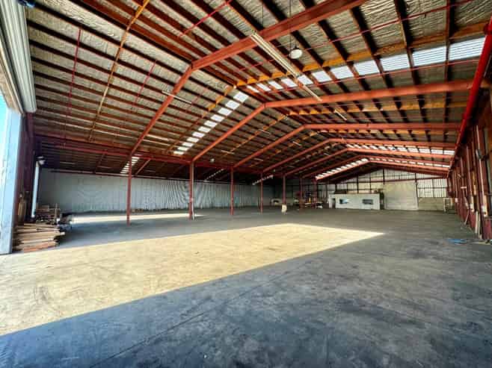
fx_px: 199
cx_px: 246
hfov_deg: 102.1
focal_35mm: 14
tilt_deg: +4.7
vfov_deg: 85.6
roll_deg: +0.3
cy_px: 184
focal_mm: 2.22
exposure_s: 1/99
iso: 125
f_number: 2.2
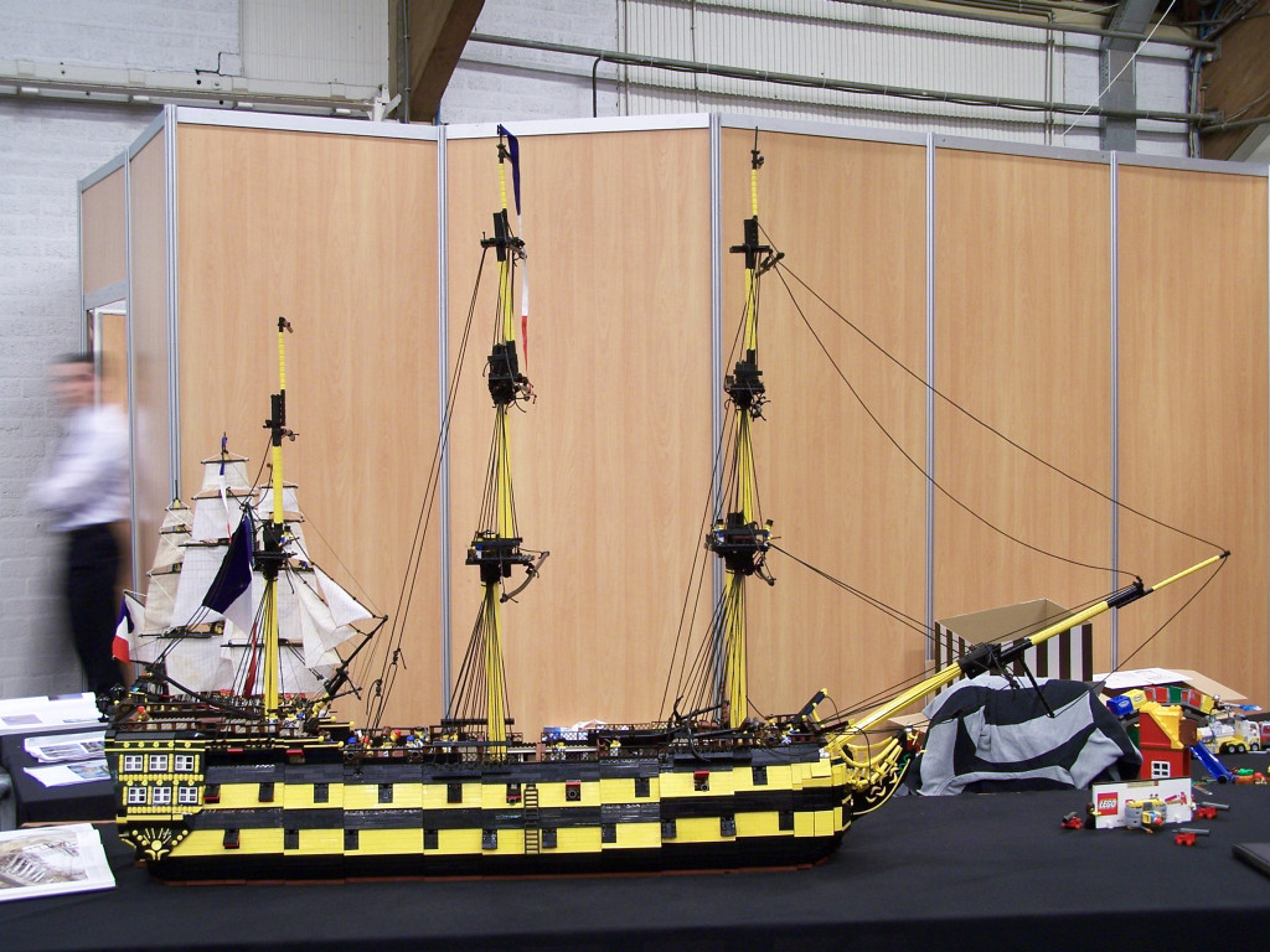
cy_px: 476
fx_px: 1871
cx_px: 635
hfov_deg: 37.5
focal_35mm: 51
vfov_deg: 28.6
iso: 80
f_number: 3
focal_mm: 8.5
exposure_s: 1/3
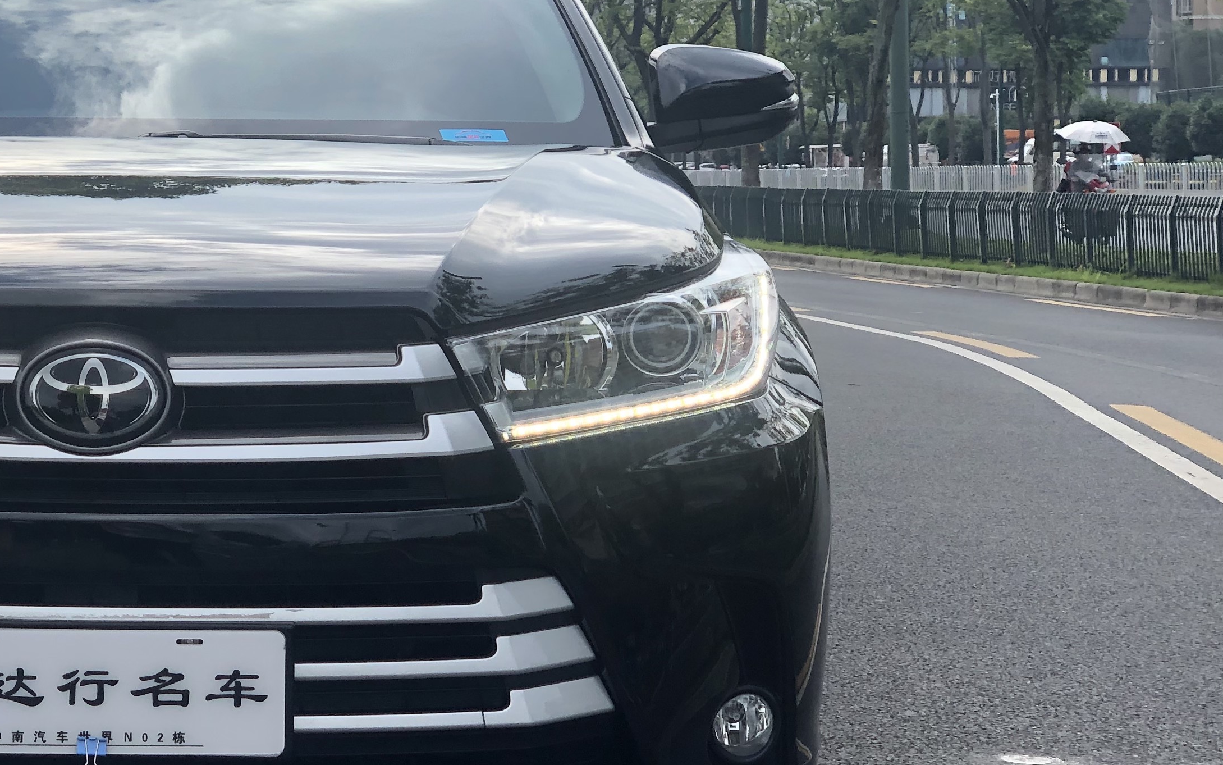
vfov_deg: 12.8
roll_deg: +1.4
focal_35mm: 102
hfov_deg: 20.0
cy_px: 375
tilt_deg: -3.6
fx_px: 3400
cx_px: 93
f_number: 2.4
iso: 16
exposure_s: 1/500
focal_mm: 6
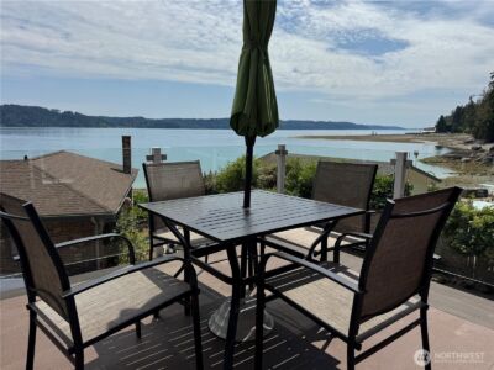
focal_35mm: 24
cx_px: 247
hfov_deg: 71.6
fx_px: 343
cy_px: 185
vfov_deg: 56.8
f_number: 1.78
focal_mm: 6.76
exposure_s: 1/9009
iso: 80
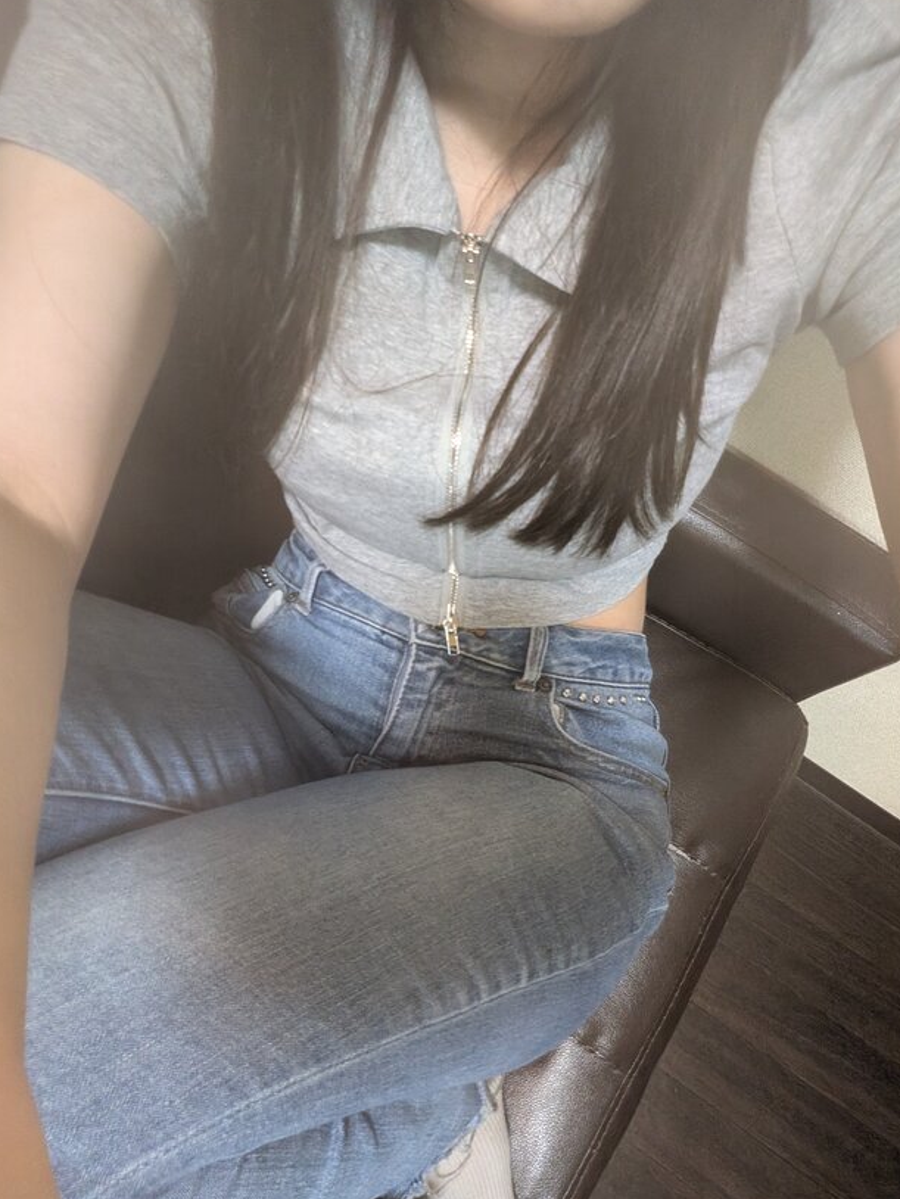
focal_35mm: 22
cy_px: 608
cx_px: 439
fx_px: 762
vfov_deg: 76.4
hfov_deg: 61.1
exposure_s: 1/30
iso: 782
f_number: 2.2
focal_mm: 2.74
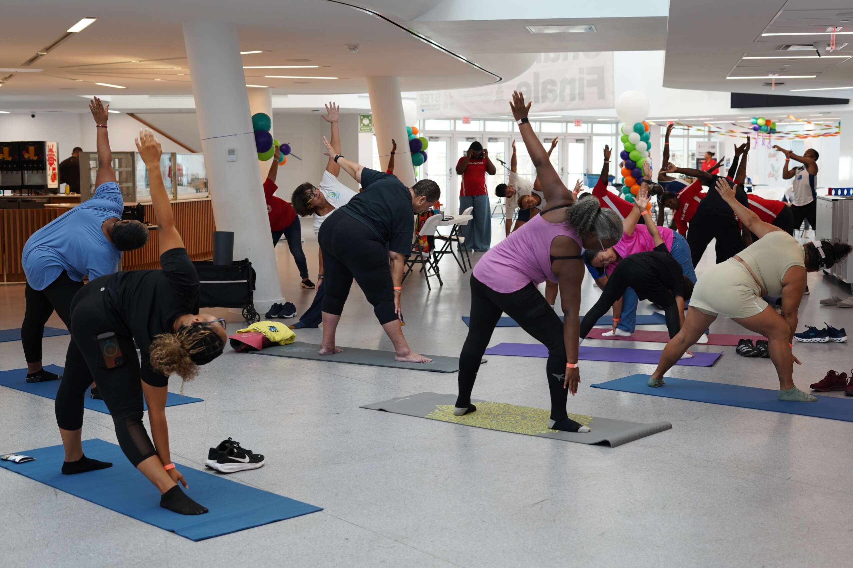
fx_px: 1185
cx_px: 426
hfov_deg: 39.6
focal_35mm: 50
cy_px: 284
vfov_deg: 27.0
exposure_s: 1/160
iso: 800
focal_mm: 50
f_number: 4
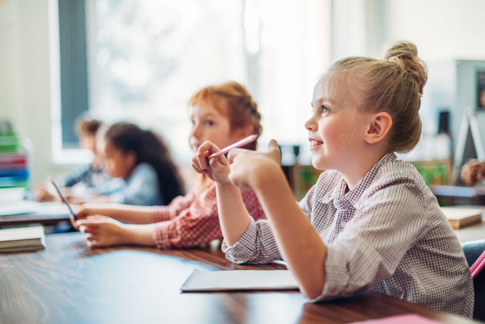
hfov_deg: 39.6
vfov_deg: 27.0
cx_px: 242
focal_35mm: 50
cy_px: 162
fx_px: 674
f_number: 1.8
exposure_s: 1/800
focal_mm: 50
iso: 800
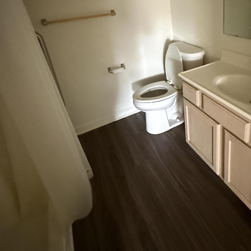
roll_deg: +5.0
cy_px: 63
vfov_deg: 61.4
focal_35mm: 24
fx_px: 197
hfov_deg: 63.5
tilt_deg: -20.1
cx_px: 166
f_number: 2.2
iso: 1600
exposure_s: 1/48
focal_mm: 2.22
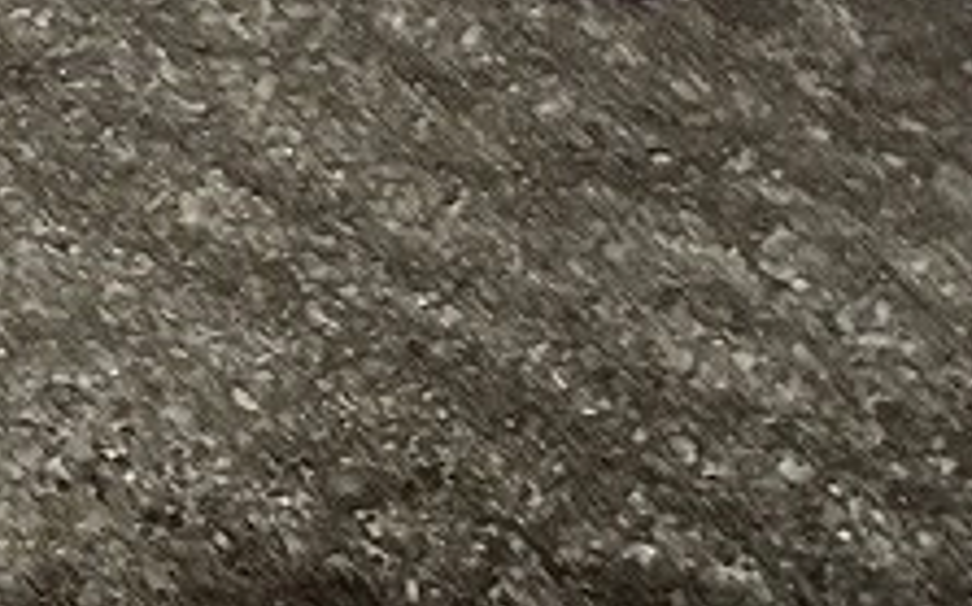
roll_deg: +2.3
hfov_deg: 14.1
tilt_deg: -31.8
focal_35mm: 114
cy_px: -436
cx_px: -1186
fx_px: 3018
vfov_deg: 10.8
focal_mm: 6.86
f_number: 1.78
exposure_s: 1/30
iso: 1250
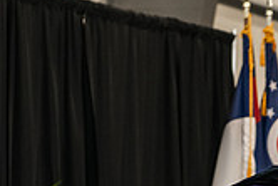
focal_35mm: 244
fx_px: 1886
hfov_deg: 8.3
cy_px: 274
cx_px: 400
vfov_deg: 5.6
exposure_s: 1/200
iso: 2500
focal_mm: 70
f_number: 5
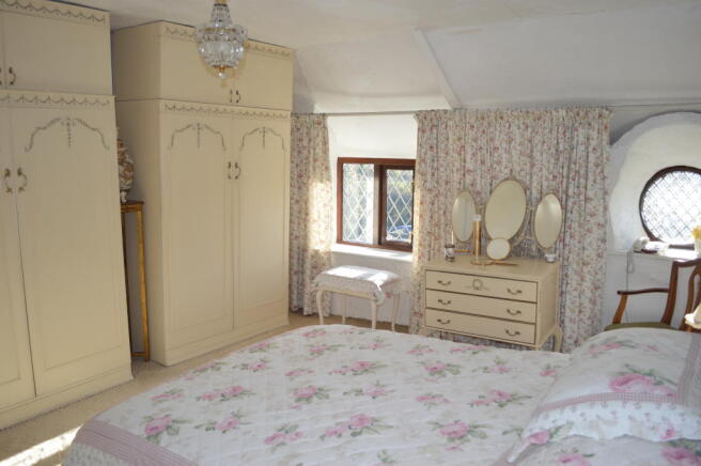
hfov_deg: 67.4
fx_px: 525
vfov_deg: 47.8
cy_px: 233
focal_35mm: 27
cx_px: 350
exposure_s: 1/100
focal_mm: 18
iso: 100
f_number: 3.5
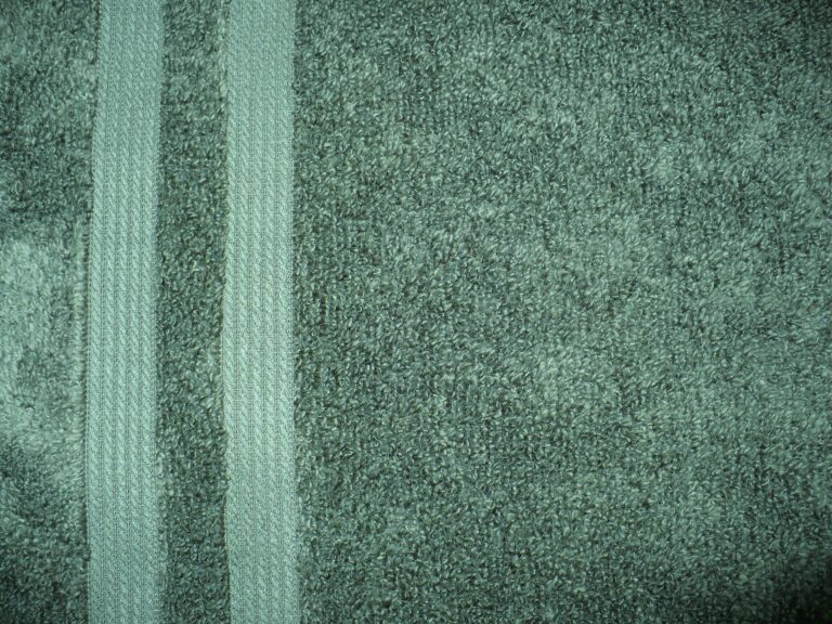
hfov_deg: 50.1
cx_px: 416
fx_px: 889
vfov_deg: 38.7
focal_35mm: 37
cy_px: 312
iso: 100
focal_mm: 6.1
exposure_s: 1/30
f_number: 2.8
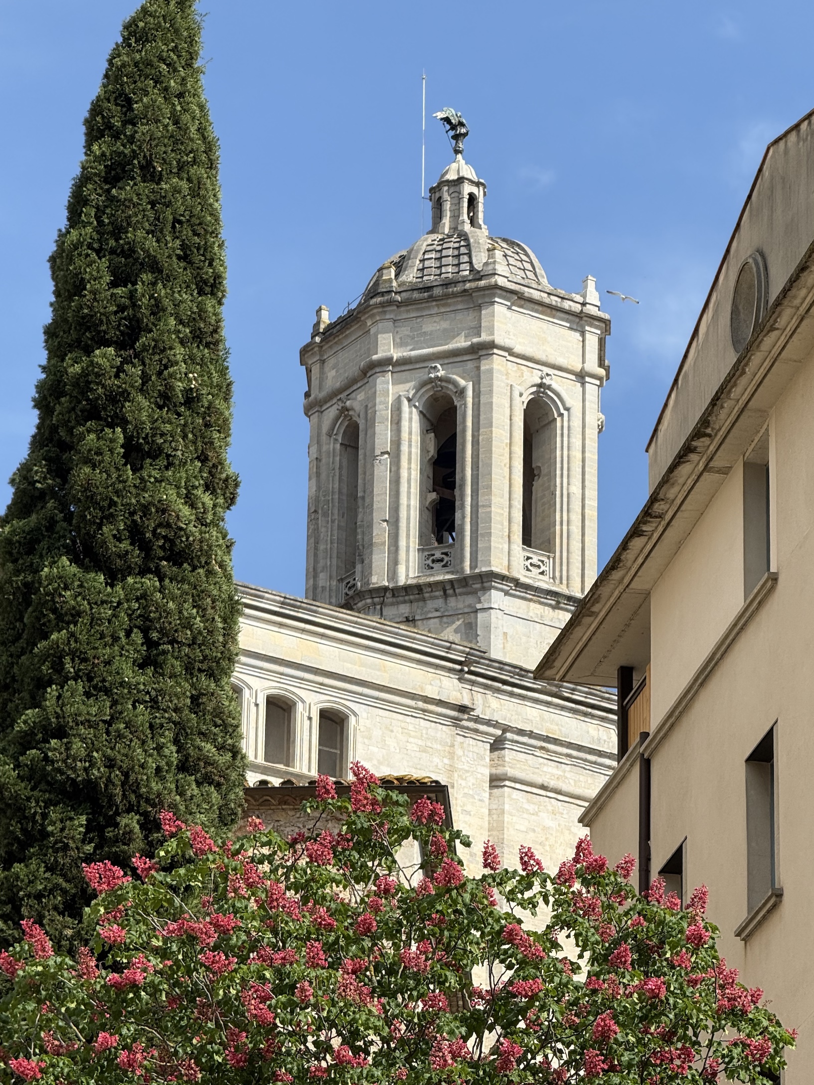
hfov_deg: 10.1
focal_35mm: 147
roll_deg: -1.6
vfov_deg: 13.4
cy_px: 564
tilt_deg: +23.4
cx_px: 483
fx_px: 4609
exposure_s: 1/1481
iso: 50
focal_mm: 15.66
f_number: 2.8
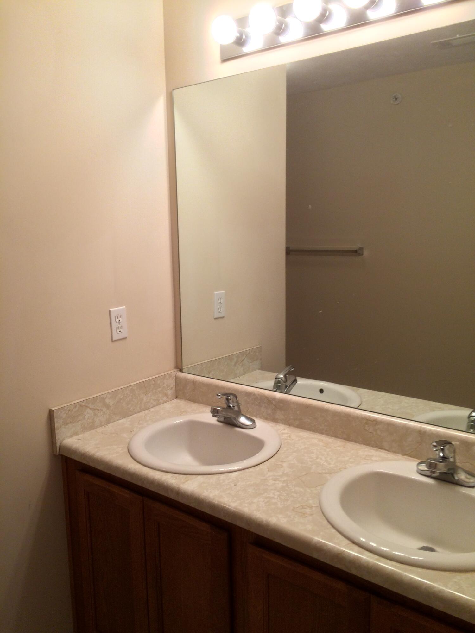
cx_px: 238
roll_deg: +2.0
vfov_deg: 61.7
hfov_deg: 48.2
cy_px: 316
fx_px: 531
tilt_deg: -10.6
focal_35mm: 29
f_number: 2.2
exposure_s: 1/60
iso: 50
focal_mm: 4.15
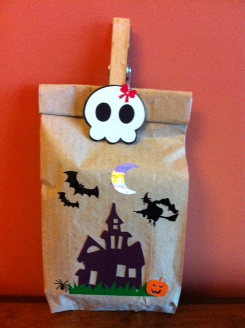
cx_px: 122
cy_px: 164
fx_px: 331
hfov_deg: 40.6
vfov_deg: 52.7
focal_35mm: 35
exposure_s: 1/15
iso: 400
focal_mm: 3.85
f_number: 2.8
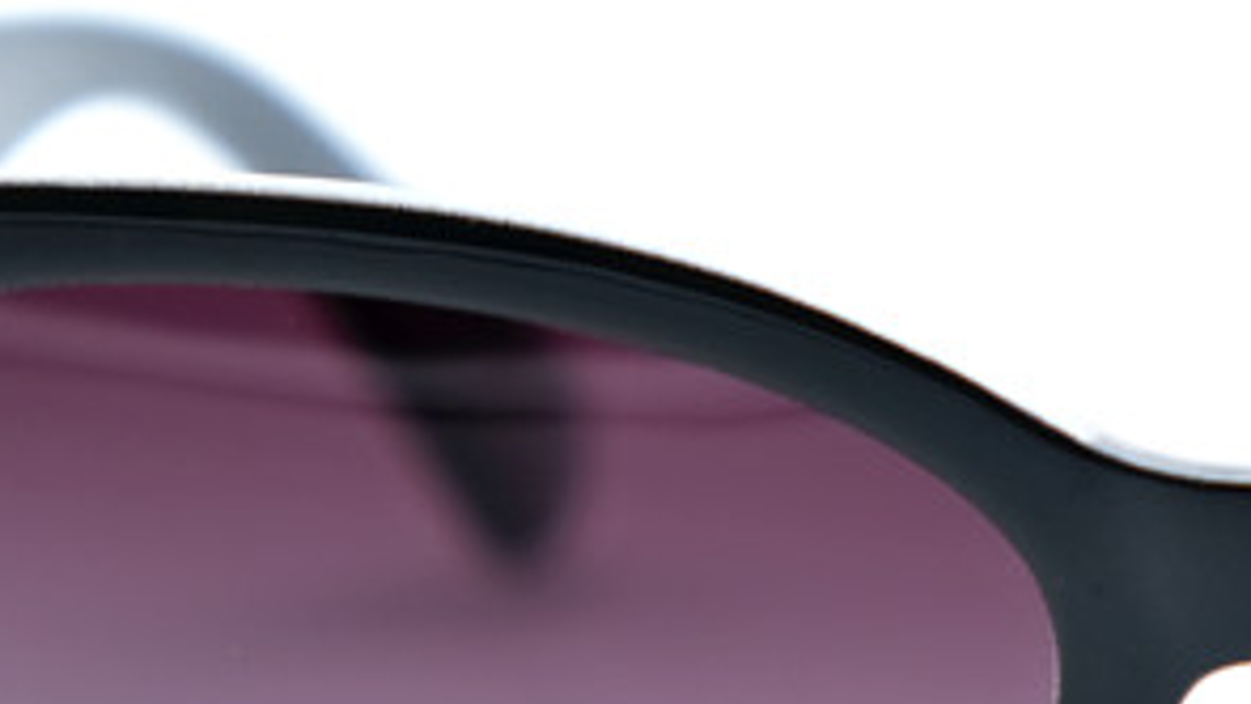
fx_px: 9786
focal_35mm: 295
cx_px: 1357
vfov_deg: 4.1
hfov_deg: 7.3
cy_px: 632
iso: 160
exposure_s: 1/150
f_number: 5
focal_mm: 55
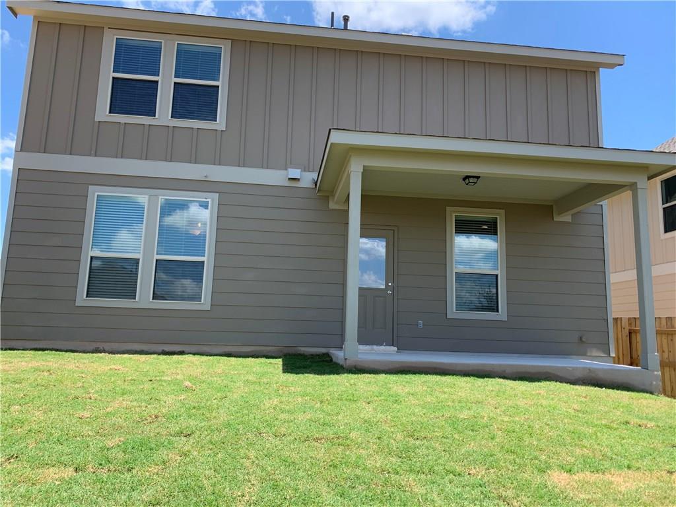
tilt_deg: +11.4
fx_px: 508
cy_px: 254
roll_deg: -2.6
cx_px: 338
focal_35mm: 26
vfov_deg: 53.1
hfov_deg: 67.3
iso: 25
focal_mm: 4.25
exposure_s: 1/945
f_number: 1.8
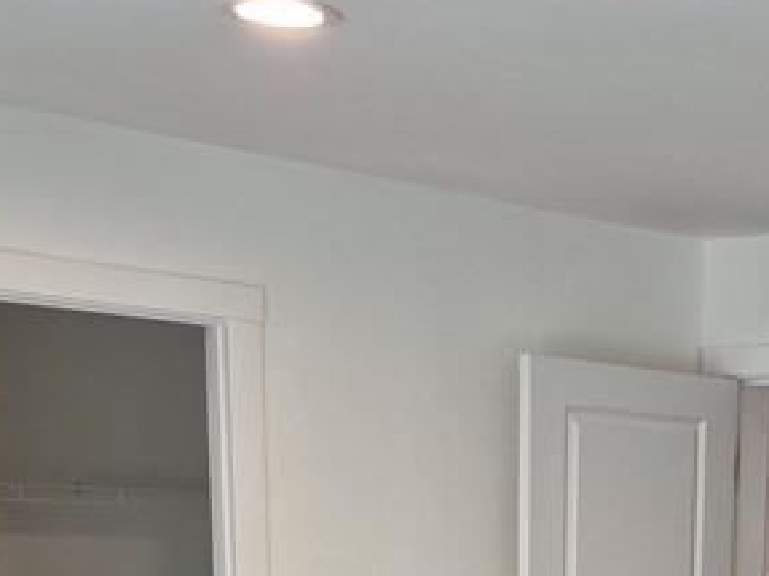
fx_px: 1821
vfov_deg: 15.7
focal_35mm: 82
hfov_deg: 23.2
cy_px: 991
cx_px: 694
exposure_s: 1/120
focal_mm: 5.4
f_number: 1.8
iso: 200
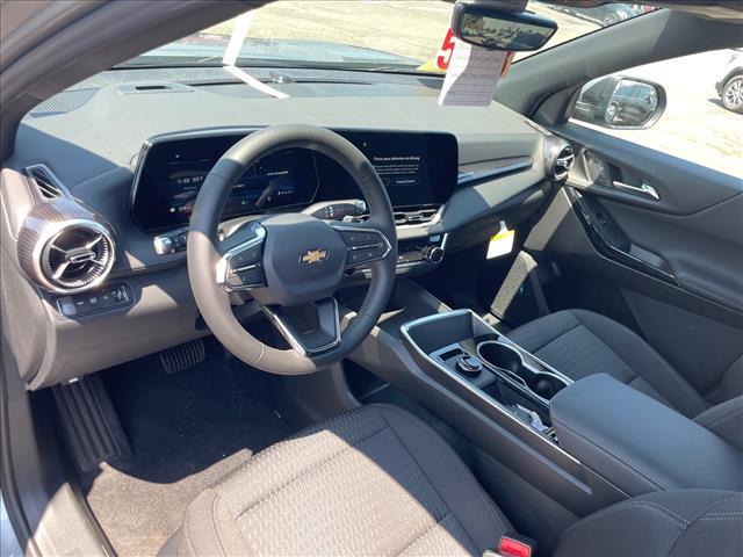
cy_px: 278
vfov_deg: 53.1
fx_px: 558
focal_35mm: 26
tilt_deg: -31.0
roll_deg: -14.2
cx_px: 372
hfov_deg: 67.3
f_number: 1.6
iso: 50
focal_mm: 4.2
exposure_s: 1/121
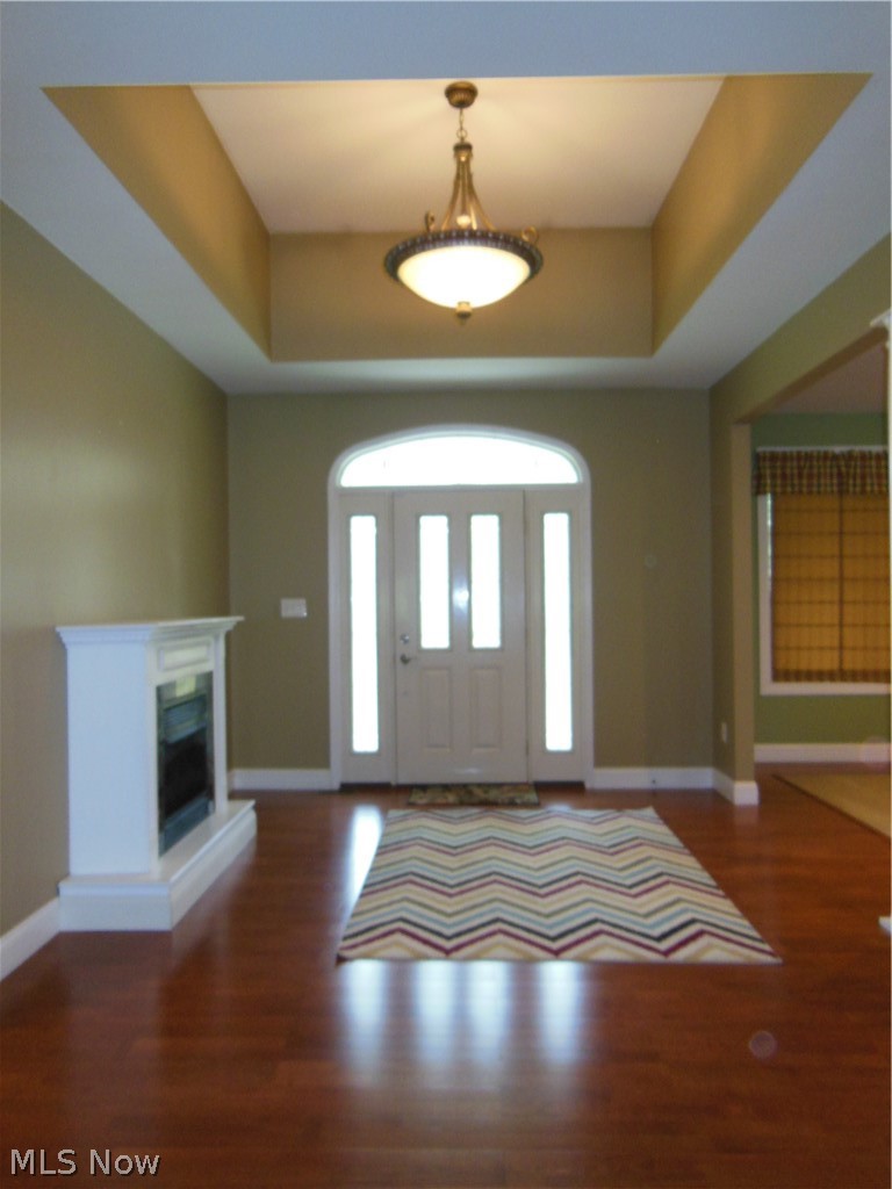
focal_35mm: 25
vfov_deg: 69.4
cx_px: 446
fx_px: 859
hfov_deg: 54.9
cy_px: 594
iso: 400
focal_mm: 4.5
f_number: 3.5
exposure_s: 1/30
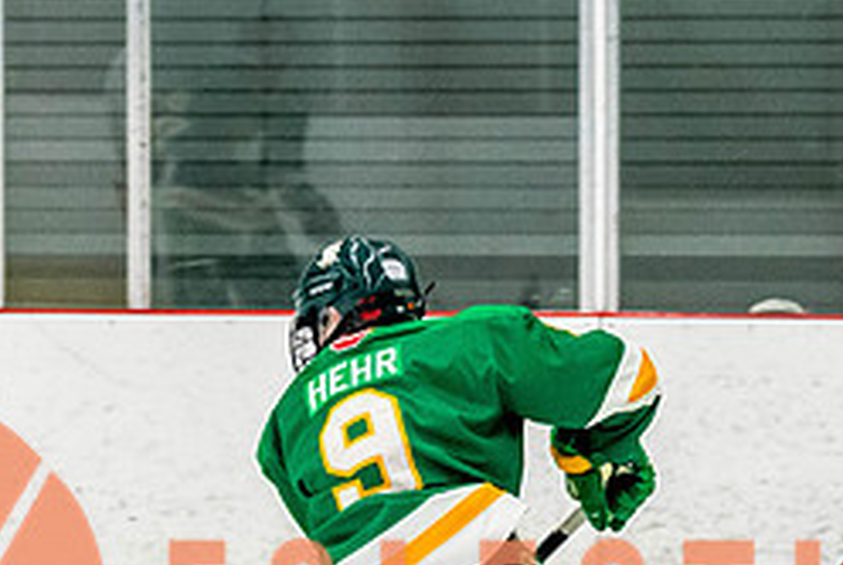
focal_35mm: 416
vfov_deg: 3.3
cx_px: 390
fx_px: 9753
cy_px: 625
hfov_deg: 4.9
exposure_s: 1/640
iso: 1800
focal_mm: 86
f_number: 2.8
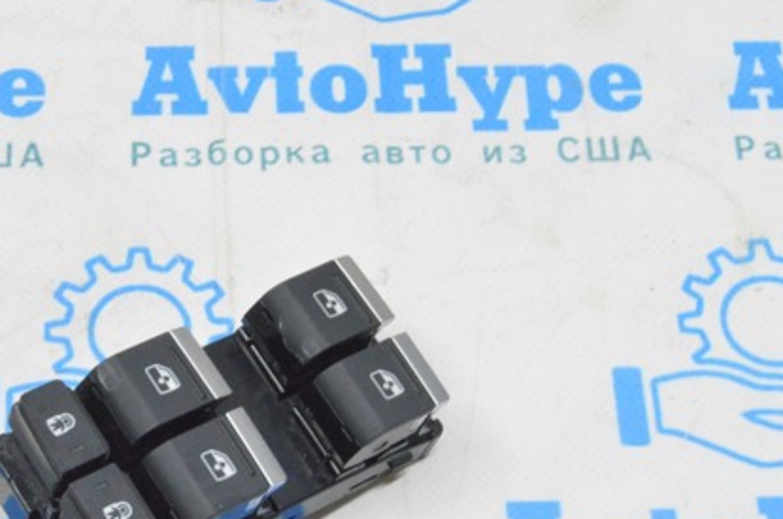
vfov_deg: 15.4
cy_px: 386
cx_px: 213
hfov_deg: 23.0
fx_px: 1910
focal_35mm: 88
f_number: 20
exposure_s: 1/15
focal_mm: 38
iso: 6400
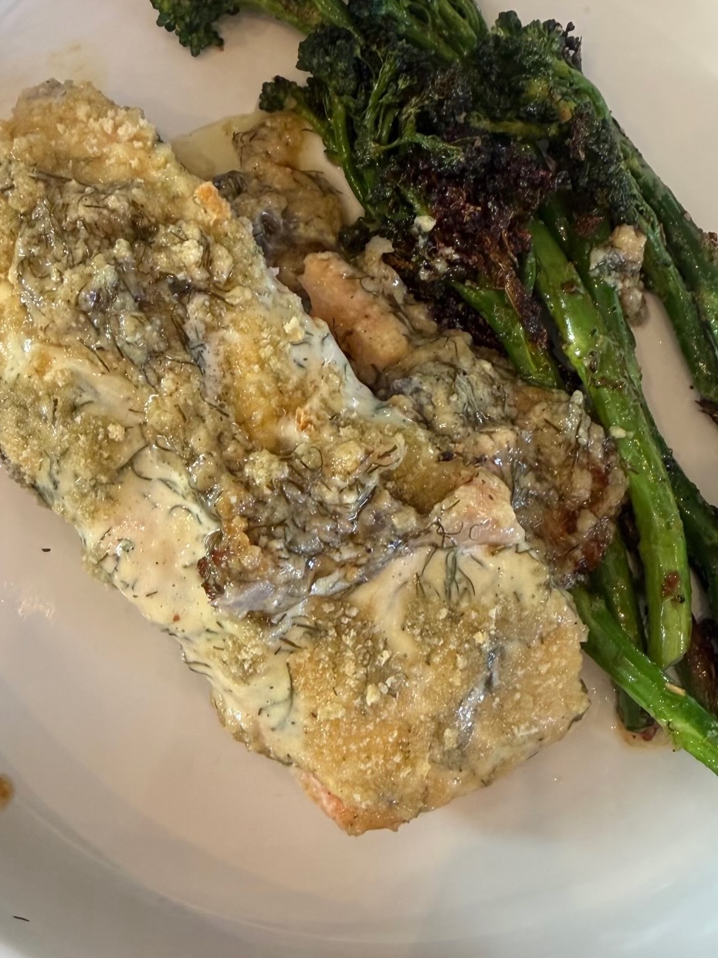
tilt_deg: -79.2
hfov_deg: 36.8
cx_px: 326
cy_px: 476
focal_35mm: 39
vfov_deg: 47.9
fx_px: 1079
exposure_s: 1/120
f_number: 2.2
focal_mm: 2.22
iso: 200
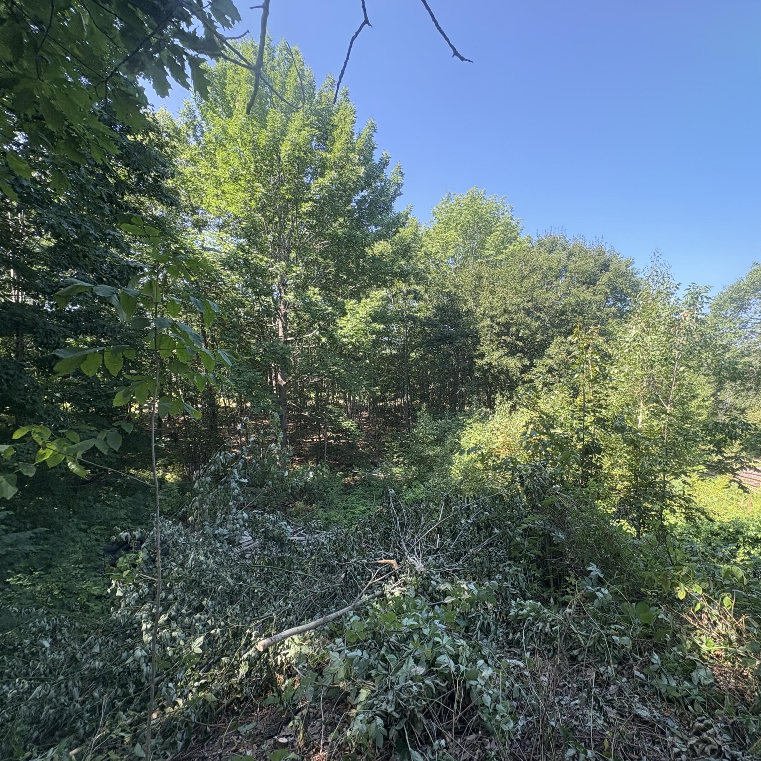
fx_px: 423
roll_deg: +0.6
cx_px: 435
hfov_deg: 83.4
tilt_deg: +1.5
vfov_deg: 84.0
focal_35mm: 17
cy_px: 374
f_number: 2.2
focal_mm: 2.22
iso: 64
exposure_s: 1/303
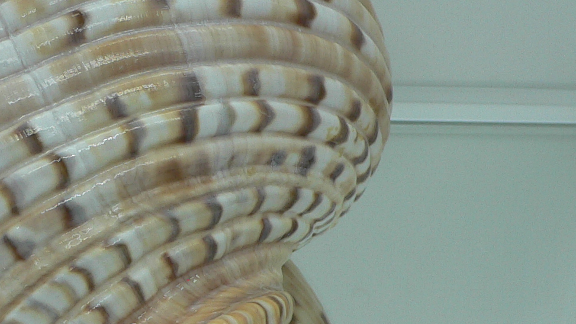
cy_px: 192
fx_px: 1206
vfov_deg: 15.3
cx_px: 121
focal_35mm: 79
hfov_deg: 26.4
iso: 80
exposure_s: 1/60
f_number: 2.8
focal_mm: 4.6
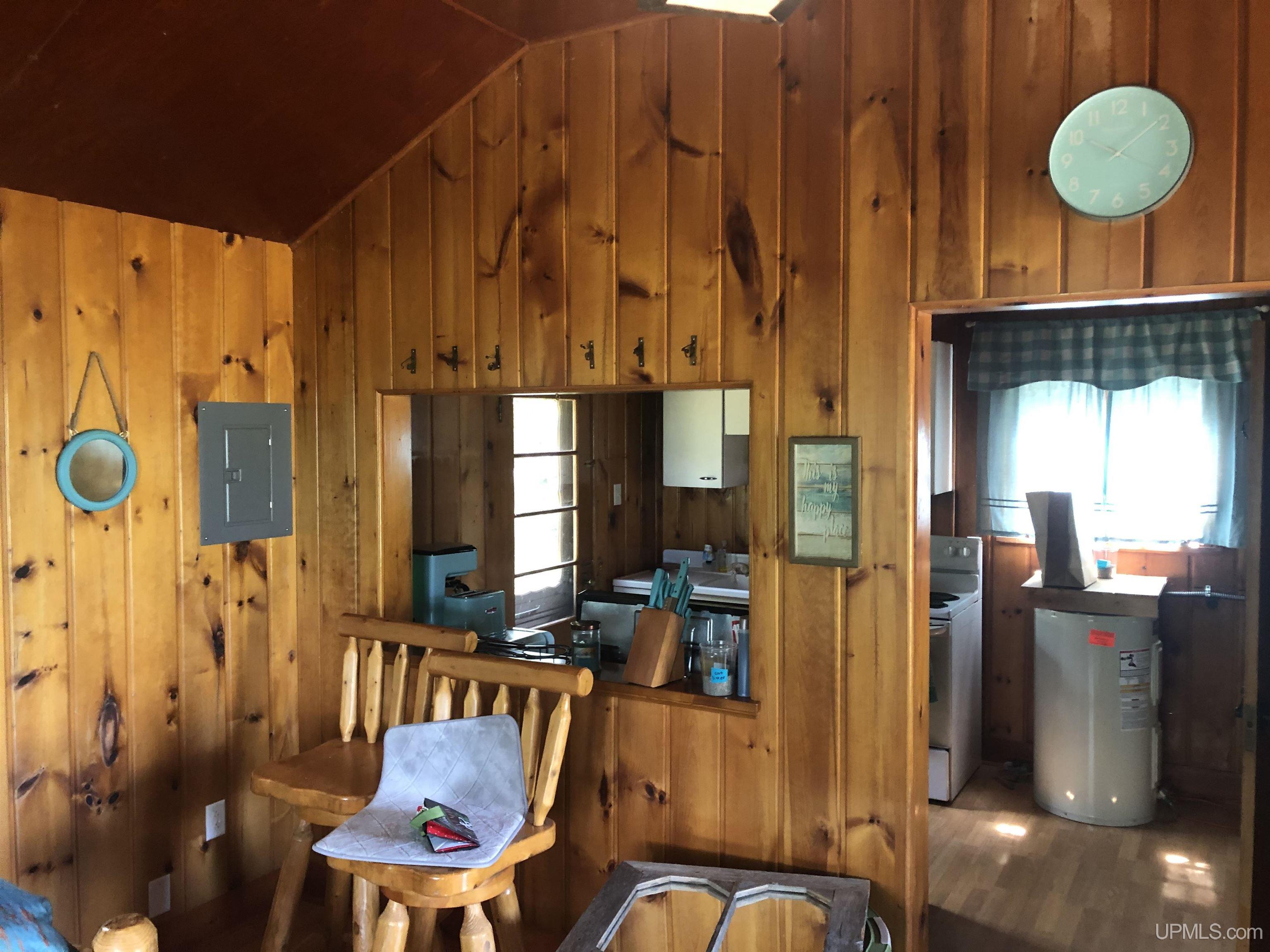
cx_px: 635
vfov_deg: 49.7
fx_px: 1027
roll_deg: -0.1
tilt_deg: -2.1
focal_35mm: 28
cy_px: 476
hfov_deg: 63.4
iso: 80
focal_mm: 3.99
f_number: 1.8
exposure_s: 1/15
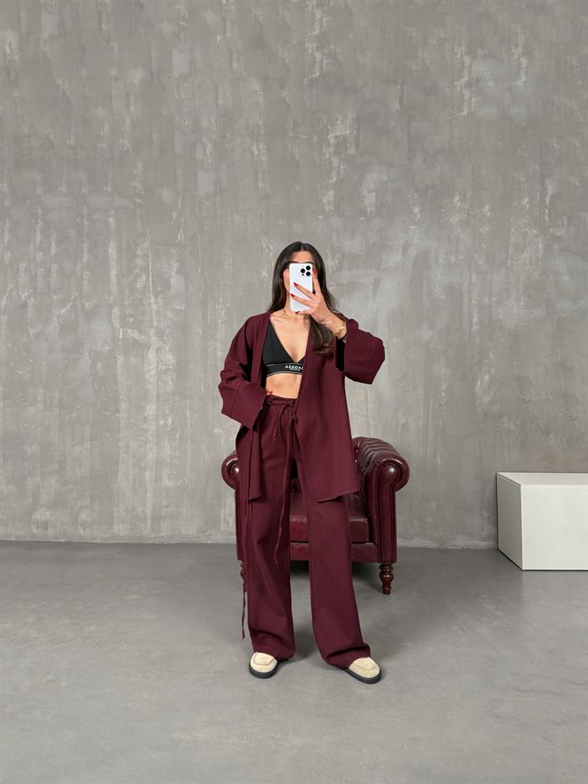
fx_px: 544
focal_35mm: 24
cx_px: 294
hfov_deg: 56.8
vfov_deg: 71.6
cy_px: 392
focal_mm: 6.76
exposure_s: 1/87
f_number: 1.78
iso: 200
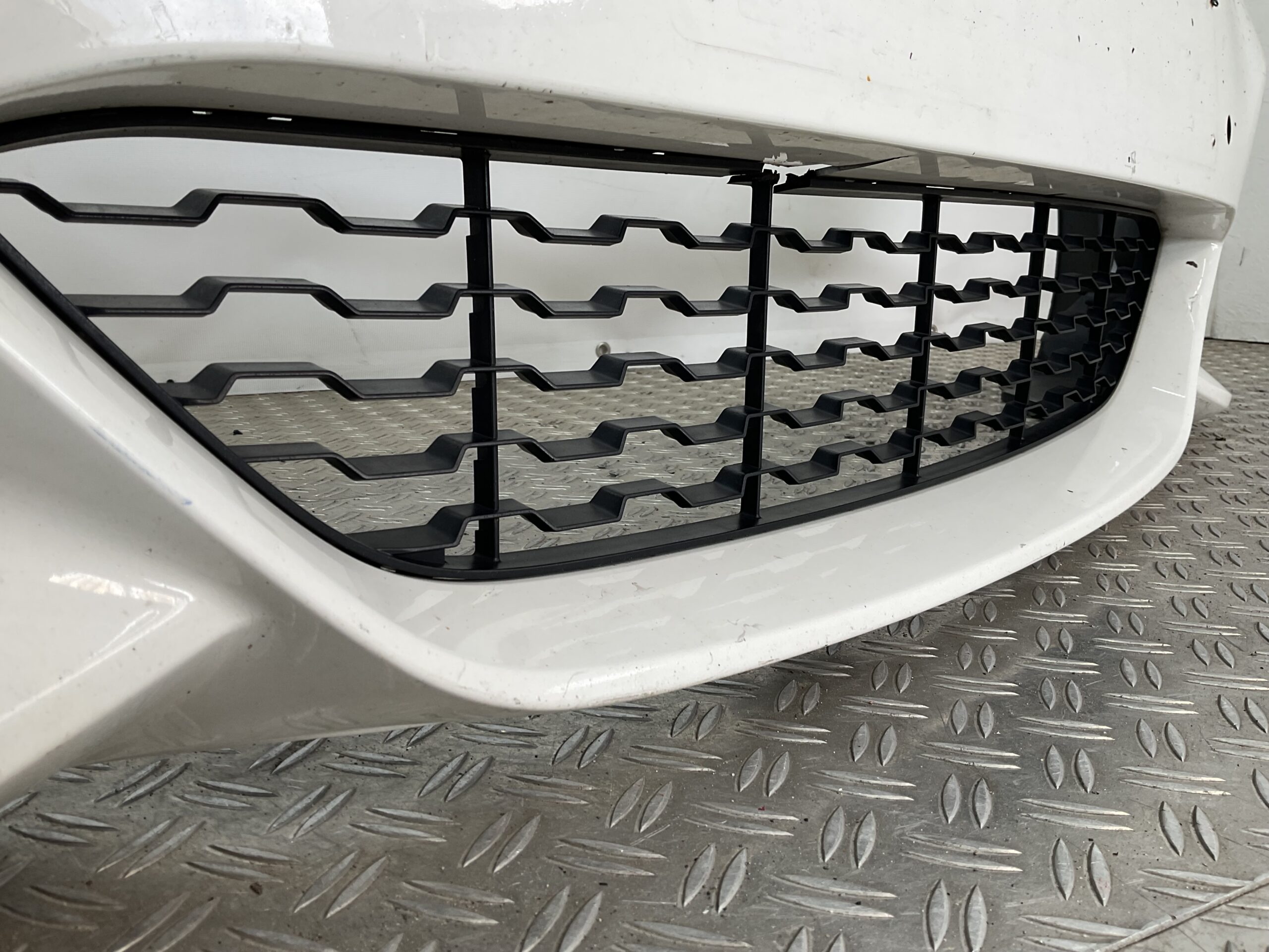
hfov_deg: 61.7
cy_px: 476
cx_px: 634
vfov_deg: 48.2
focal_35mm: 29
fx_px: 1063
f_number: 1.8
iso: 16
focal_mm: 3
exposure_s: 1/156
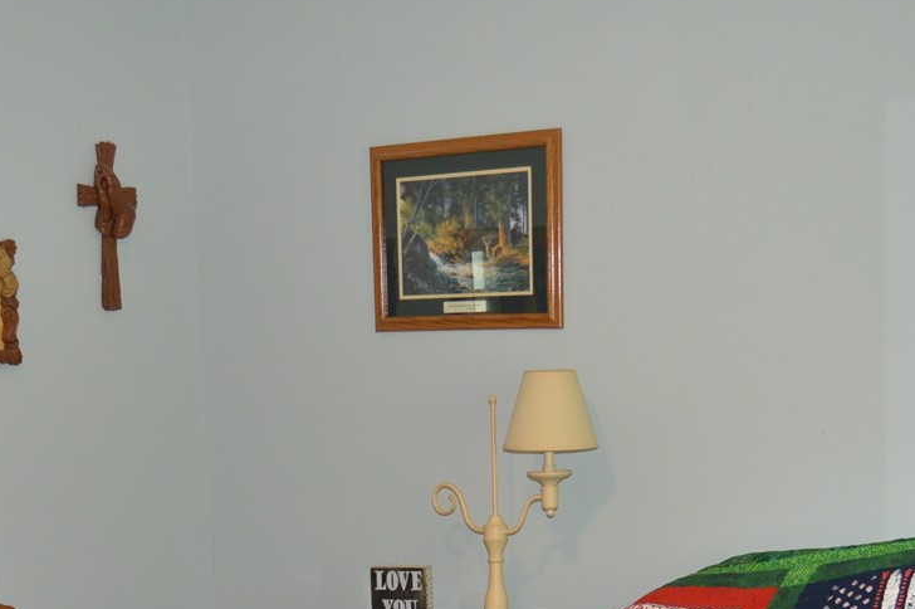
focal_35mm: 63
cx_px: 337
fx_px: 1600
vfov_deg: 20.4
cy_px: 691
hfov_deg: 31.8
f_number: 3.5
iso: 800
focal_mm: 18
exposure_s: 1/60
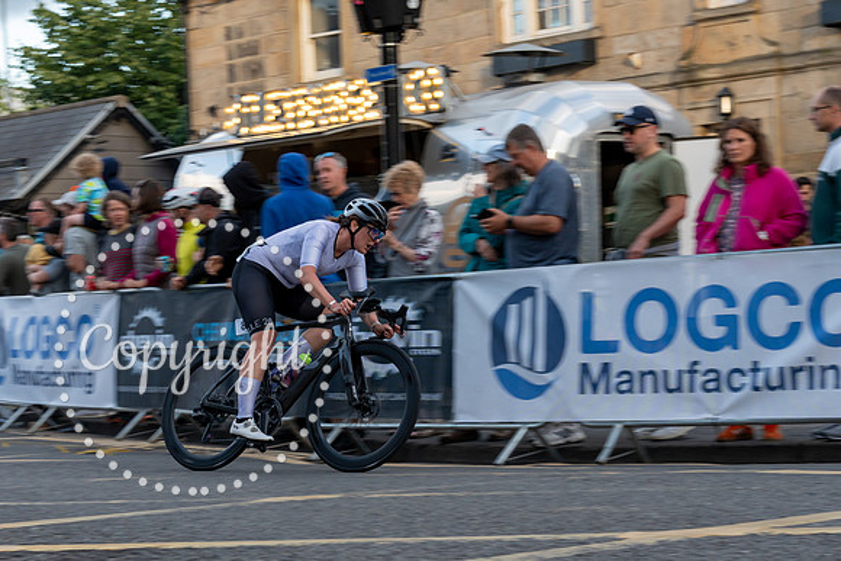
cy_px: 347
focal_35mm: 92
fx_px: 2142
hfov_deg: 22.2
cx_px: 398
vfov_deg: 14.9
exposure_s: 1/250
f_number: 9
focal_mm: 74
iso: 1000
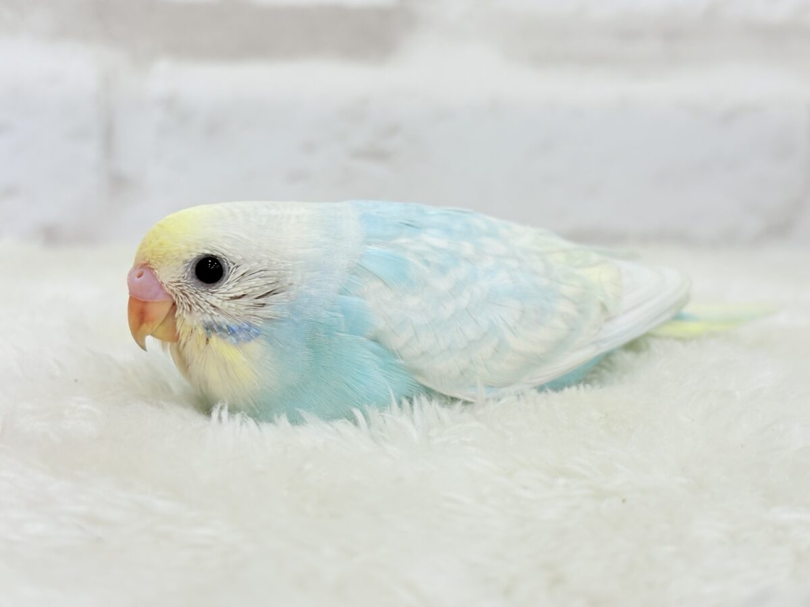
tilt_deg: -7.7
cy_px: 304
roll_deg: -0.6
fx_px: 1217
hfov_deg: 36.8
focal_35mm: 52
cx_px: 405
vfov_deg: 28.0
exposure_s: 1/100
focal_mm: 5.96
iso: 50
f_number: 1.6
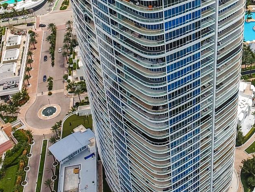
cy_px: 28
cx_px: 192
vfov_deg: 27.8
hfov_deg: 36.6
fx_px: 376
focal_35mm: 51
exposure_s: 1/1250
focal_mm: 3.61
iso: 100
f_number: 2.8
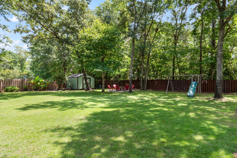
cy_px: 82
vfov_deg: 67.4
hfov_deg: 89.8
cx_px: 128
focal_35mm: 18
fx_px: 118
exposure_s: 1/125
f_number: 5.6
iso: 100
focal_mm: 10
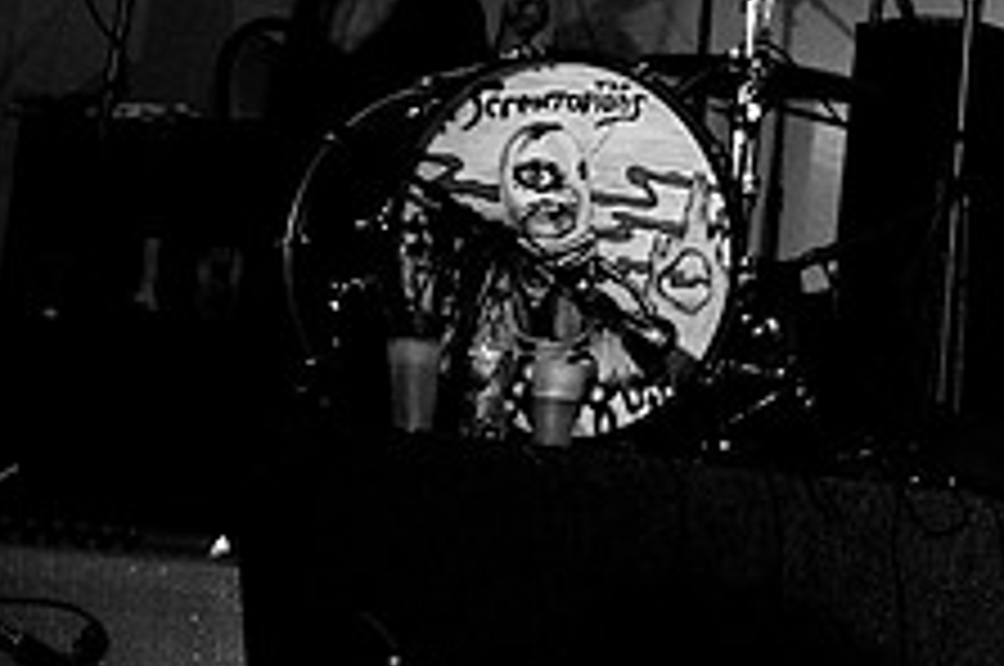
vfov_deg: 11.6
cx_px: 1297
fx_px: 3258
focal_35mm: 117
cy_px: 70
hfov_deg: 16.6
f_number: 1.8
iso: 1000
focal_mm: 30
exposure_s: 1/160
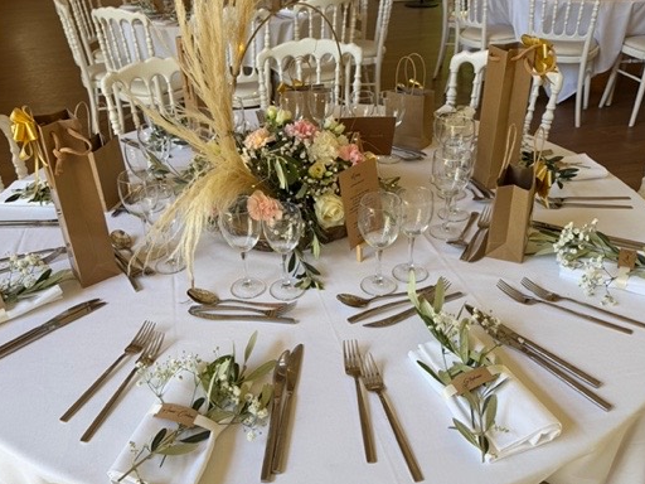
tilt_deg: -30.0
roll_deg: +3.5
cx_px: 276
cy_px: 221
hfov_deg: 59.7
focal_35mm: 30
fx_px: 559
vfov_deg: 46.7
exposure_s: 1/121
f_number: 1.78
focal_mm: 6.76
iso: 80
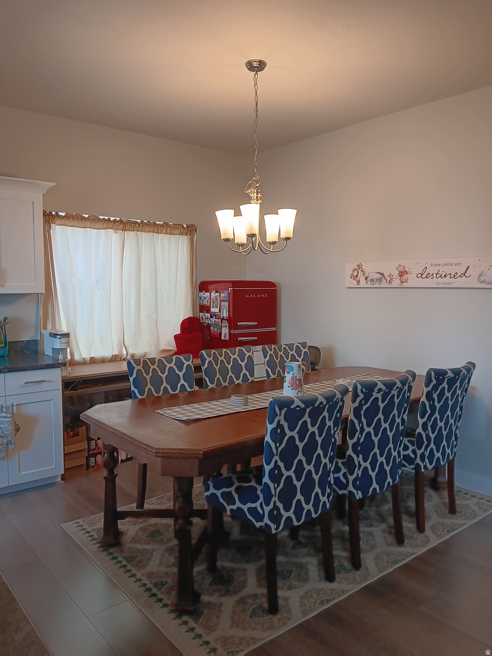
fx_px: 493
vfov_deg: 67.3
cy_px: 328
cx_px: 246
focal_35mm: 26
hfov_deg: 53.1
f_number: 1.8
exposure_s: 1/34.5
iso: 64
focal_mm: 3.98
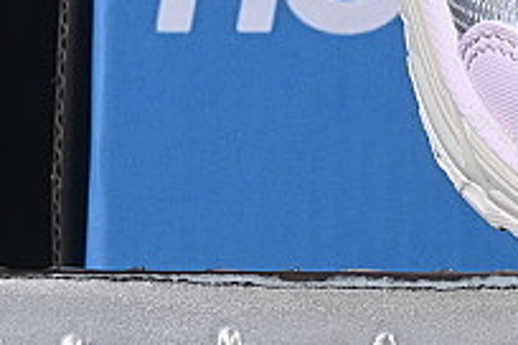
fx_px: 5712
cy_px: -294
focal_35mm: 397
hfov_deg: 5.1
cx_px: 1066
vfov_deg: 3.4
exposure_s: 1/80
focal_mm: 50
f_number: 8
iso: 160
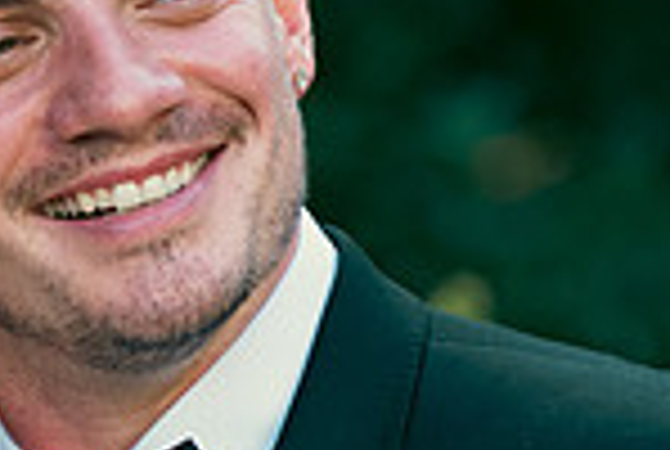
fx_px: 7608
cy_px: 340
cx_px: -157
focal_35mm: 408
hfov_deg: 5.0
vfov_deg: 3.4
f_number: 3.5
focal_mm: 105
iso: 200
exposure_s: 1/200
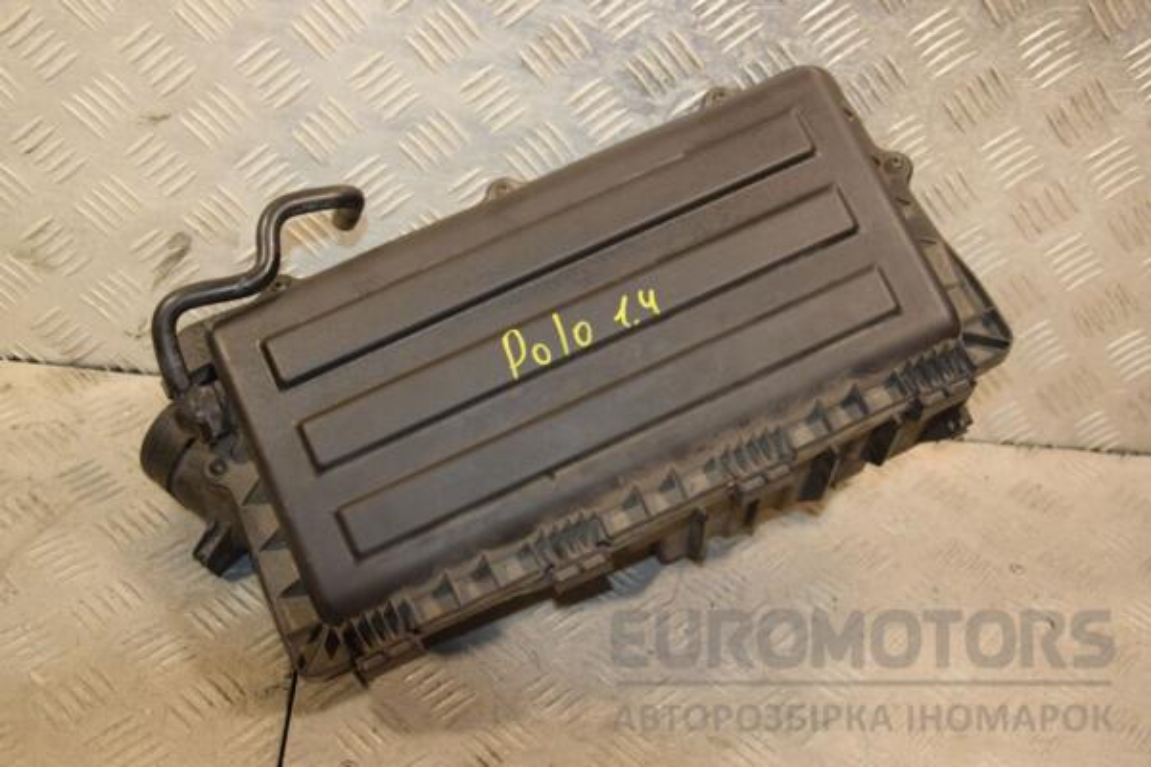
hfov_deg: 43.6
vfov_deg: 29.9
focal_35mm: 45
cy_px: 384
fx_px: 1439
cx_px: 576
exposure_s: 1/160
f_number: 5
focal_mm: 30
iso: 800
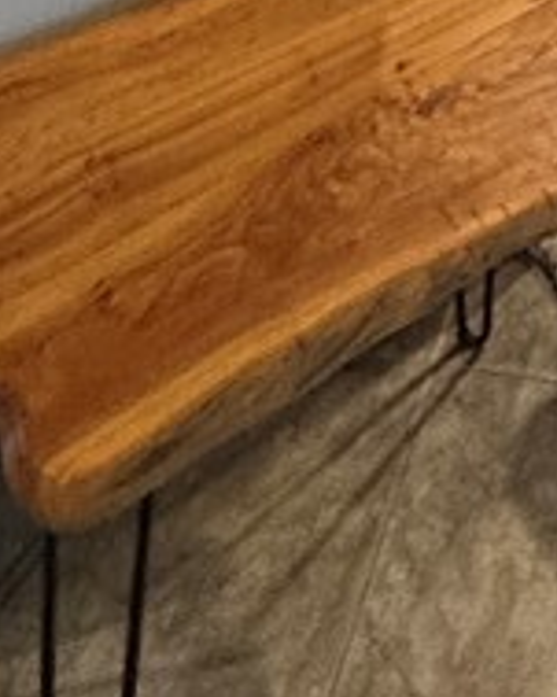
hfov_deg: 19.6
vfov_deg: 13.8
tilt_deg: +2.4
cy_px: -1110
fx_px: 1526
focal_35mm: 74
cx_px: 646
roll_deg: +1.8
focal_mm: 2.22
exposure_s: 1/60
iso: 500
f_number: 2.2
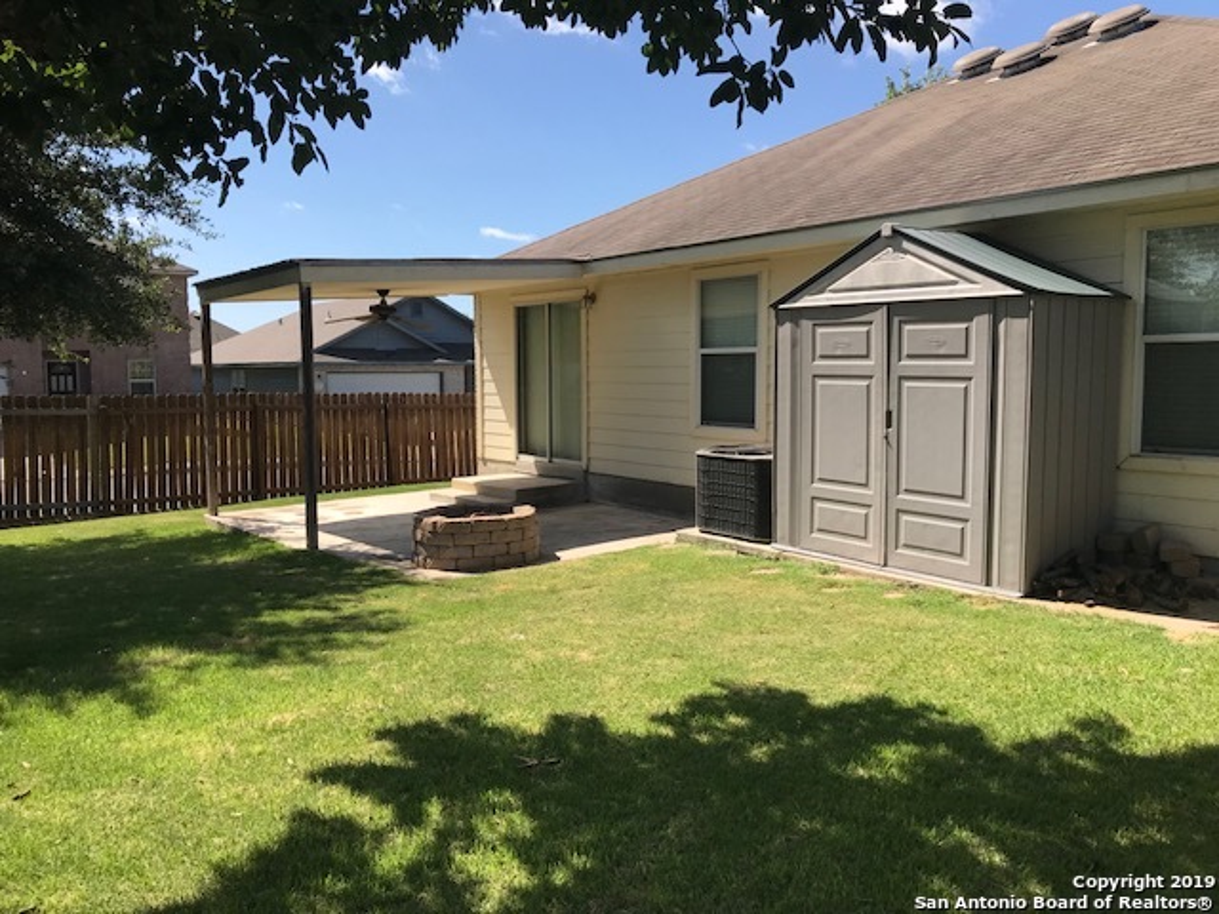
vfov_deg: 49.7
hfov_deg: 63.4
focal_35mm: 28
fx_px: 986
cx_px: 610
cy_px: 457
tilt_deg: -6.1
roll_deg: +0.7
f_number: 1.8
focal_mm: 3.99
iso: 20
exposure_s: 1/1842
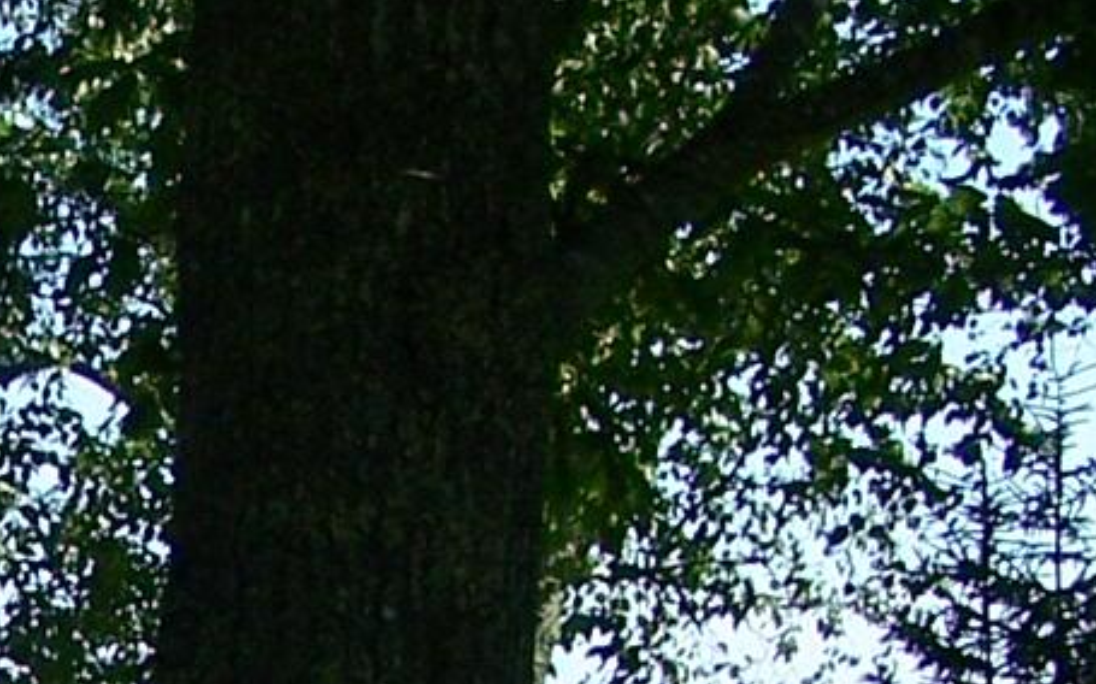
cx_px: -499
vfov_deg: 6.3
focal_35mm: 204
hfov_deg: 10.0
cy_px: 1185
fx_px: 6091
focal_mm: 6.3
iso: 80
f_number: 2.8
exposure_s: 1/1000
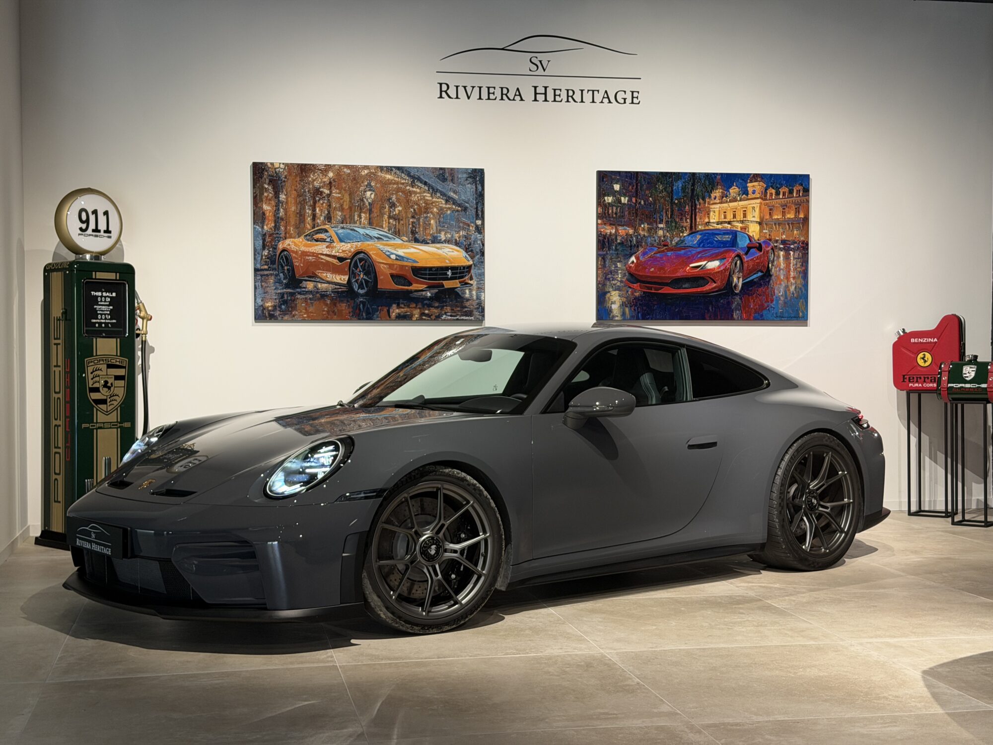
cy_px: 372
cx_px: 496
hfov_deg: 39.7
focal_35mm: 48
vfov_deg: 30.3
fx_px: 1377
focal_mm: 6.76
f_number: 1.78
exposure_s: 1/60
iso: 160
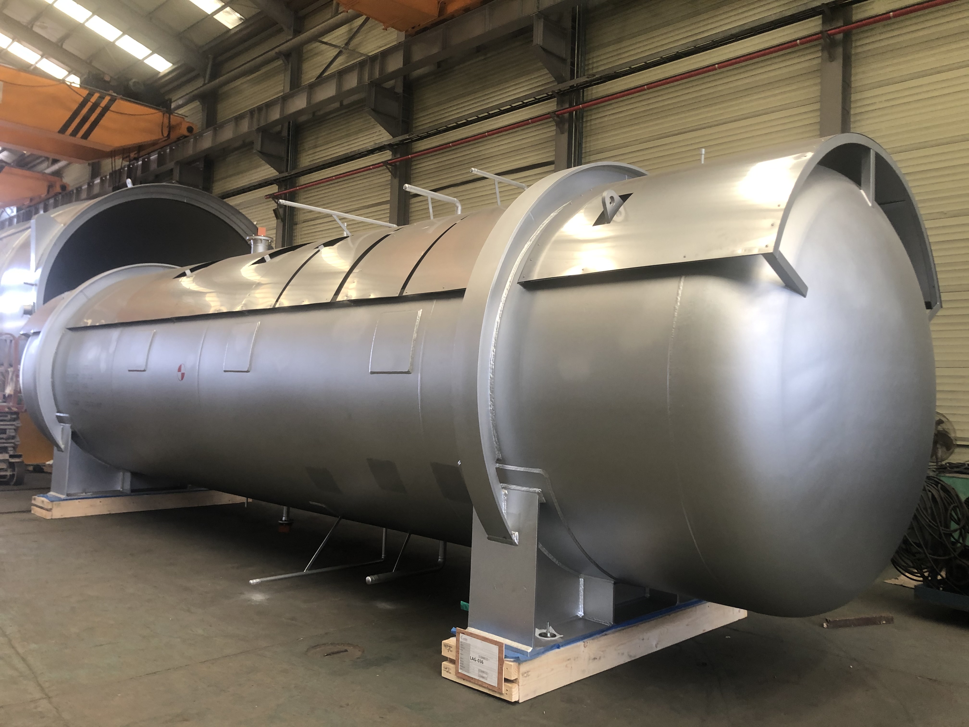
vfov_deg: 49.7
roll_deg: -1.1
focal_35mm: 28
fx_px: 784
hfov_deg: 63.4
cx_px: 484
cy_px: 364
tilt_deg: +3.6
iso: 40
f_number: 1.8
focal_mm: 3.99
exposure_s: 1/24
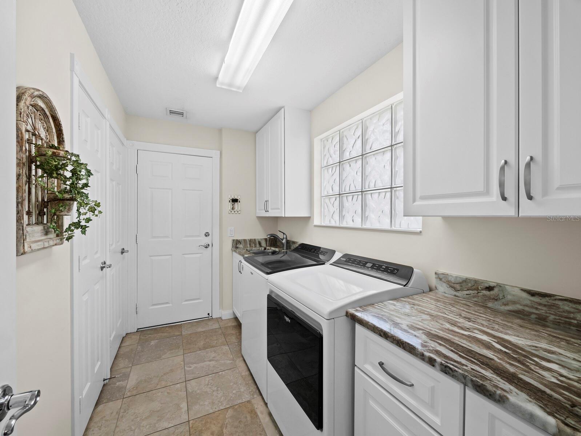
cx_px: 290
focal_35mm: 14
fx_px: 235
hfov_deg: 102.0
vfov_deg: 85.7
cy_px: 218
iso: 320
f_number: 10
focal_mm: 7
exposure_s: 1/8
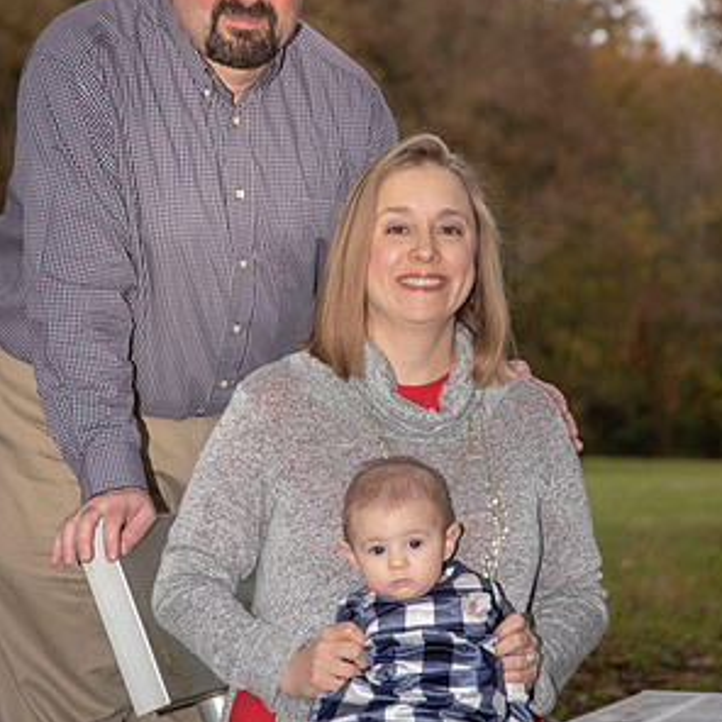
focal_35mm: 110
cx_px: 363
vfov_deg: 15.8
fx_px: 2596
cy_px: 383
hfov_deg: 15.8
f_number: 5.6
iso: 160
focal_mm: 85
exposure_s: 1/250
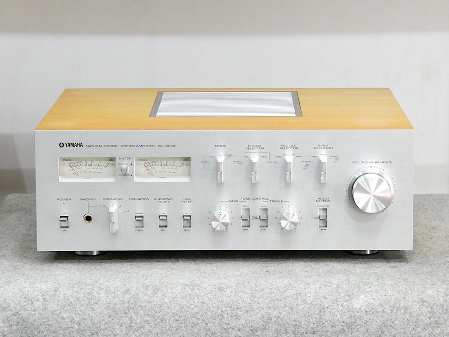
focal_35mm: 124
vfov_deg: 12.0
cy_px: 168
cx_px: 224
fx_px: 1608
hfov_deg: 15.9
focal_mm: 22.3
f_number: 6.3
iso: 1600
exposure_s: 1/50
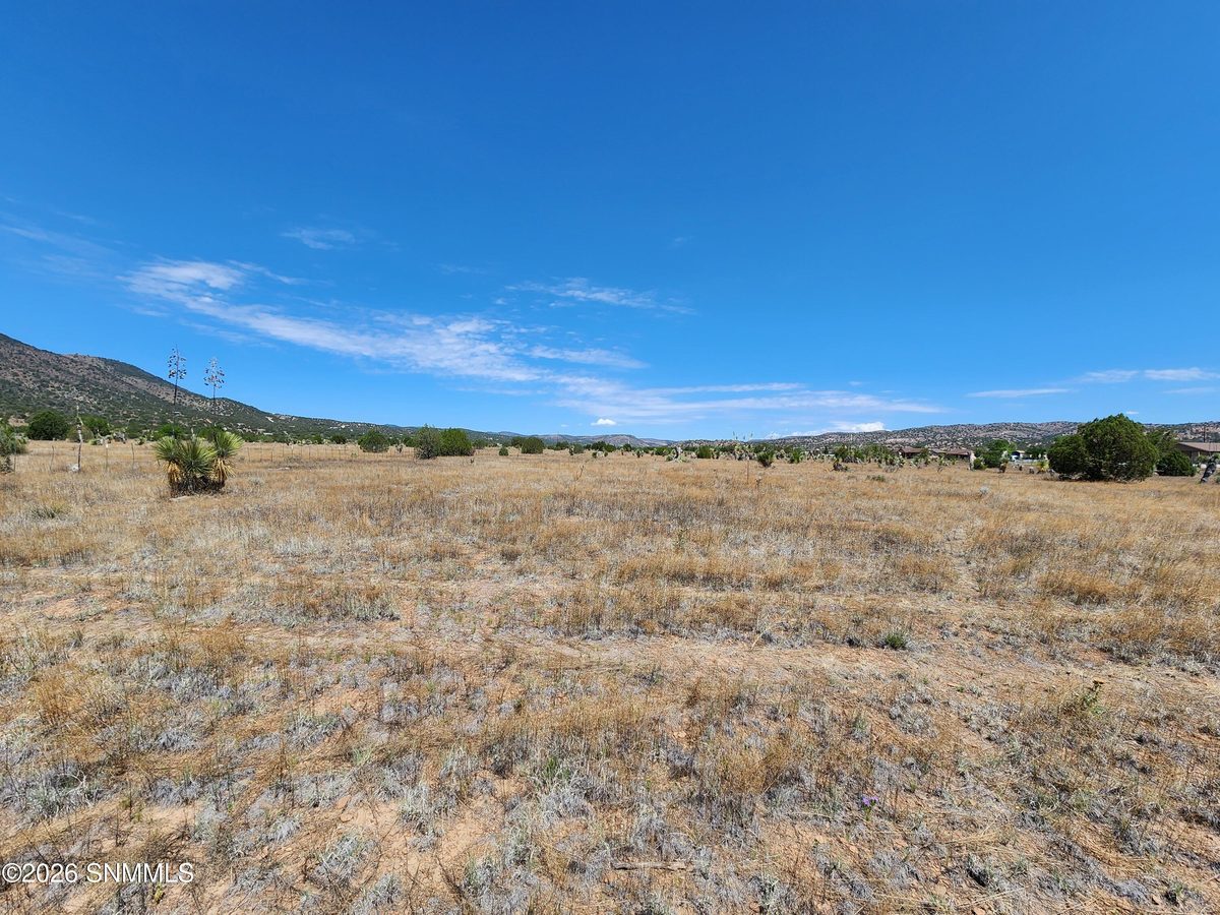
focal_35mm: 13
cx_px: 610
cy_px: 458
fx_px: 458
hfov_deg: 106.2
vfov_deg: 89.9
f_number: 2.2
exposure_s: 1/1829
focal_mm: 2.2
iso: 50
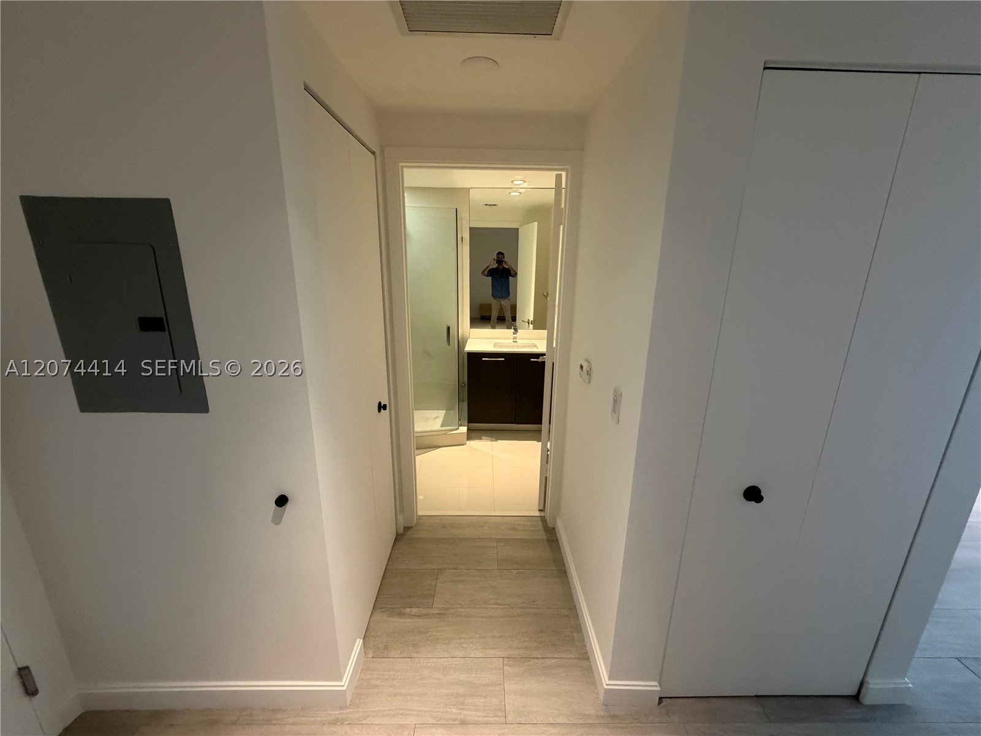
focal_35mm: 14
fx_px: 397
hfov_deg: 102.1
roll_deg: -0.5
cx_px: 490
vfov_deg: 85.7
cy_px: 368
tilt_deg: -13.6
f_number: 2.2
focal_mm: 2.22
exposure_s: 1/60
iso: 500
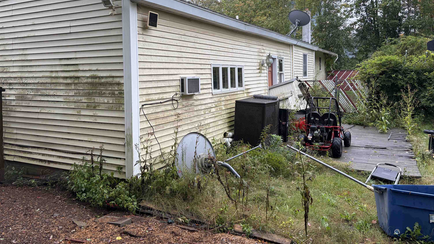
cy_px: 80
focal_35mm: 29
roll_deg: +1.7
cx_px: 222
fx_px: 334
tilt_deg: -0.7
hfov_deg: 66.1
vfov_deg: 39.7
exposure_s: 1/343
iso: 50
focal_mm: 5.96
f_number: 1.6
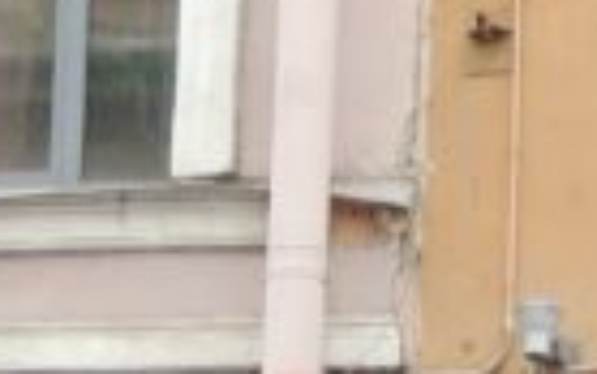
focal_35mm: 258
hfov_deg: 8.1
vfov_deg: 4.6
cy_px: 1552
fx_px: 4199
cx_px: 421
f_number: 3.2
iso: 100
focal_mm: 5.8
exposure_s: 1/160
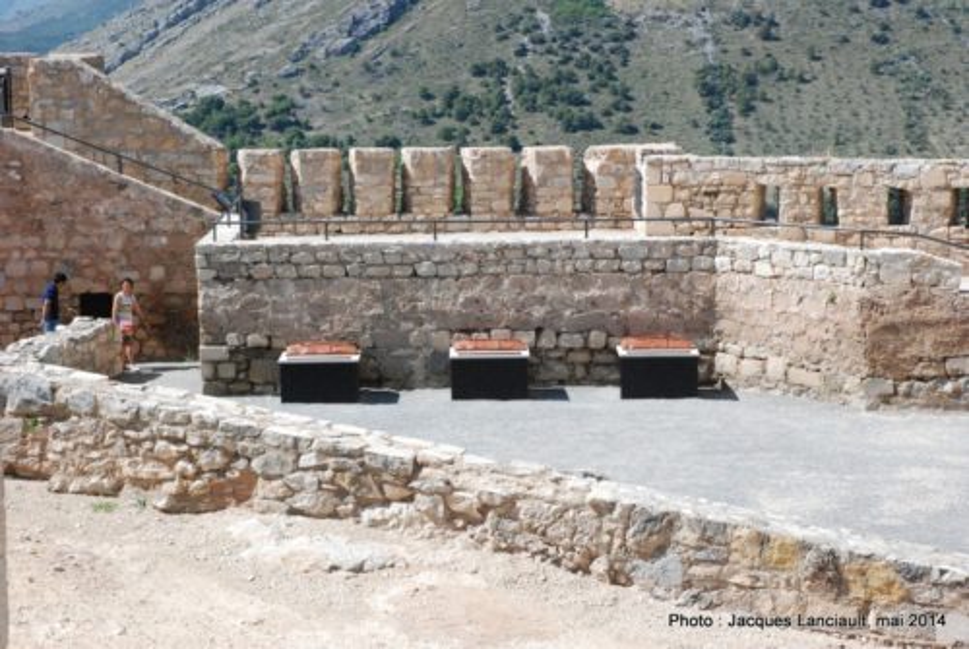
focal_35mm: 72
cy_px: 324
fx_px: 1941
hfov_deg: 28.0
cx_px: 484
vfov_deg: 19.0
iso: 1600
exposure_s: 1/800
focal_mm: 48
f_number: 14
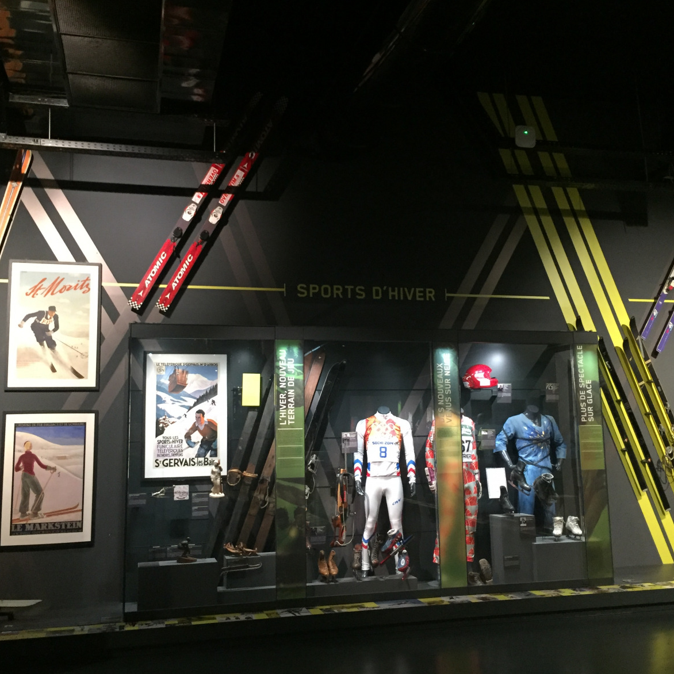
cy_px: 337
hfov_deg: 47.2
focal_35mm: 35
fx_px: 771
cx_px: 342
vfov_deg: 47.2
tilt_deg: +8.3
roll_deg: +0.8
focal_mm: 4.15
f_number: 2.2
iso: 320
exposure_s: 1/25
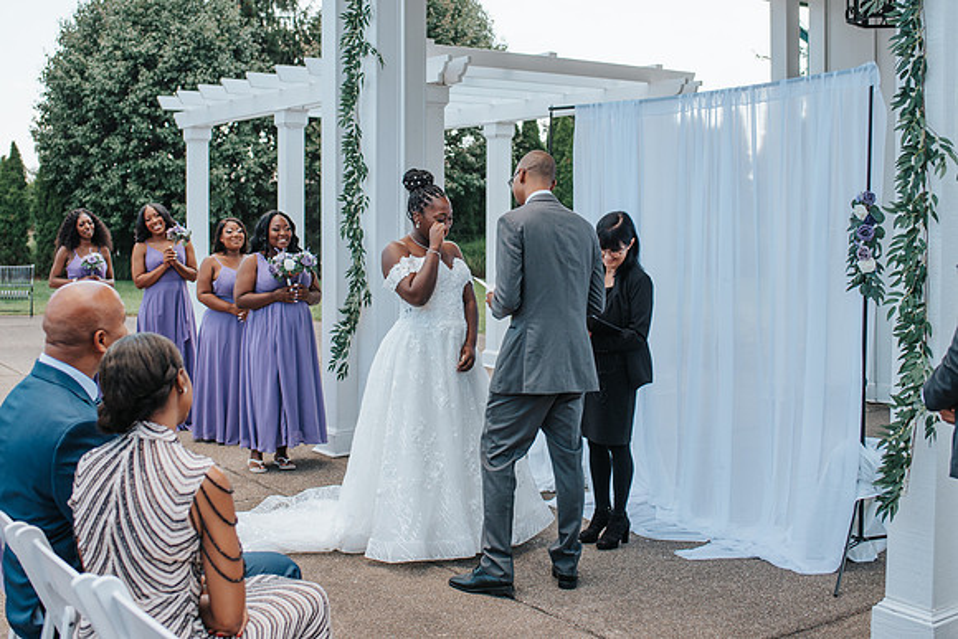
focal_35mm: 44
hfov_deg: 44.8
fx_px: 1162
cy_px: 240
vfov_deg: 30.6
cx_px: 479
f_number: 3.2
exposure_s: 1/1000
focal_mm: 35
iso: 160
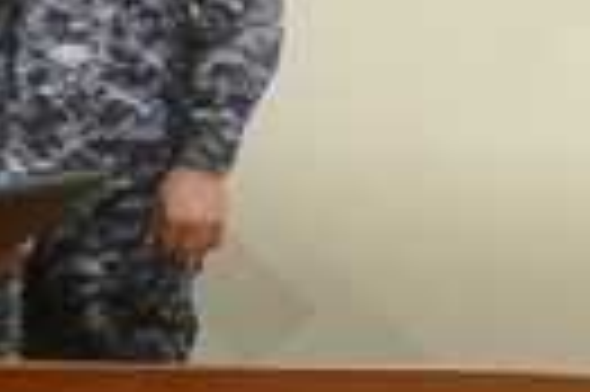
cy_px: -144
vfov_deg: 6.6
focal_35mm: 206
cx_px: -986
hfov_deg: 8.8
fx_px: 3372
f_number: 3.1
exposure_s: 1/80
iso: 1600
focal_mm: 13.16
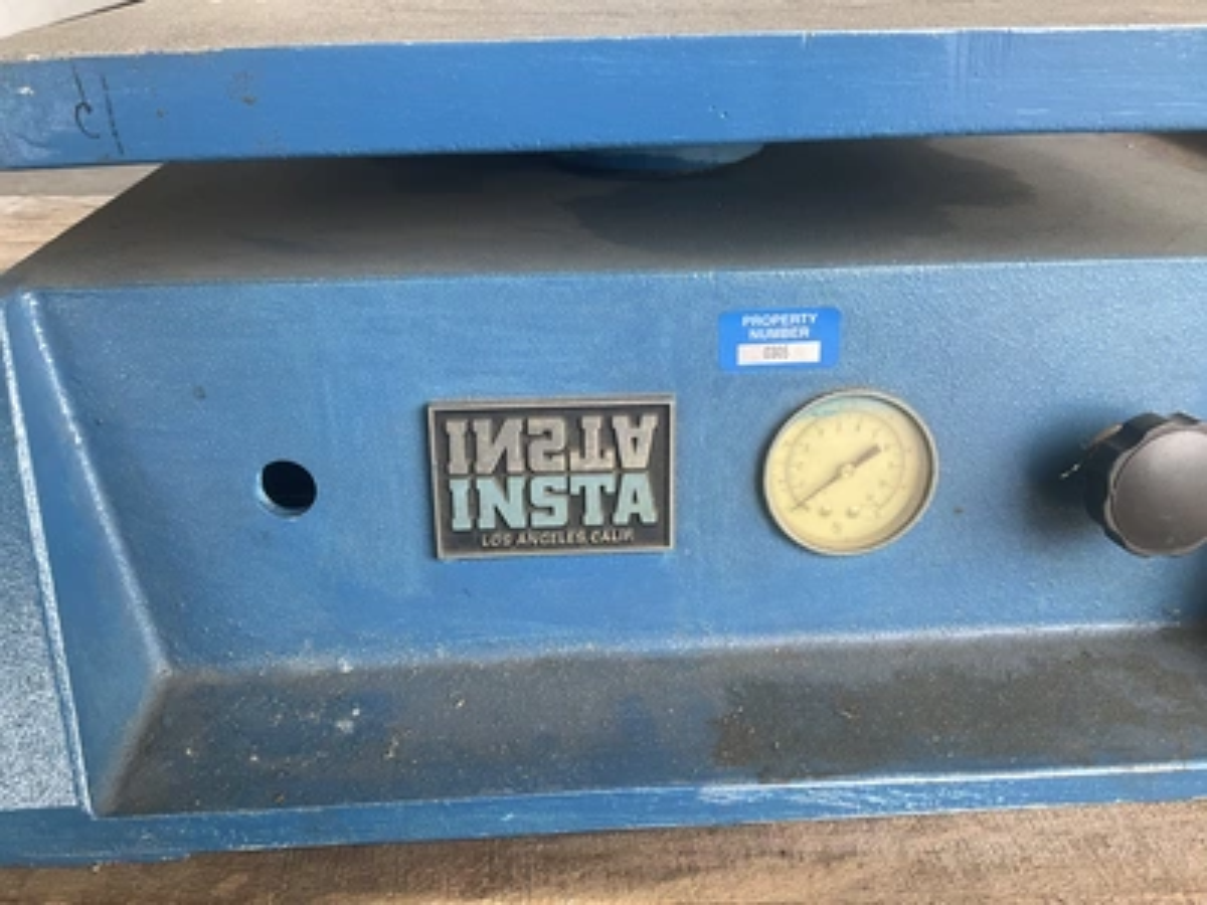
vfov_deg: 48.2
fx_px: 1011
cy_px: 452
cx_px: 604
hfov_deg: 61.7
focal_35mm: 29
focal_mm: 3
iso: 50
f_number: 1.8
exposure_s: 1/122
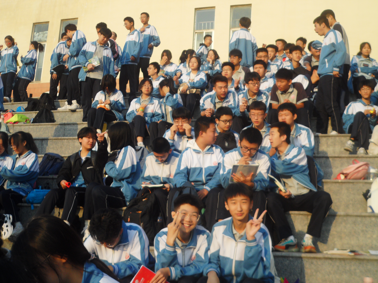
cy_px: 142
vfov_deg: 29.1
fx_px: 546
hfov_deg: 38.2
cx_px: 189
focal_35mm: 50
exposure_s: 1/250
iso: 80
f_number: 4.7
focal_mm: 9.3
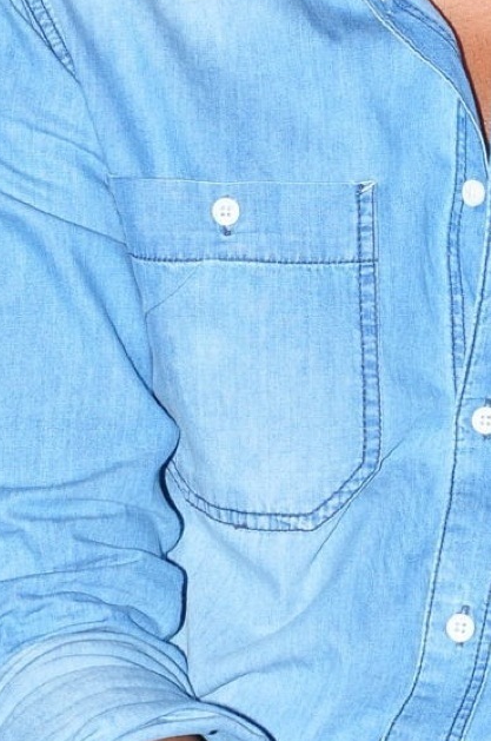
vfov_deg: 6.8
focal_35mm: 302
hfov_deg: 4.5
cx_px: 412
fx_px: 6202
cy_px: 183
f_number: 9
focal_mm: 70
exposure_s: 1/125
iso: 400
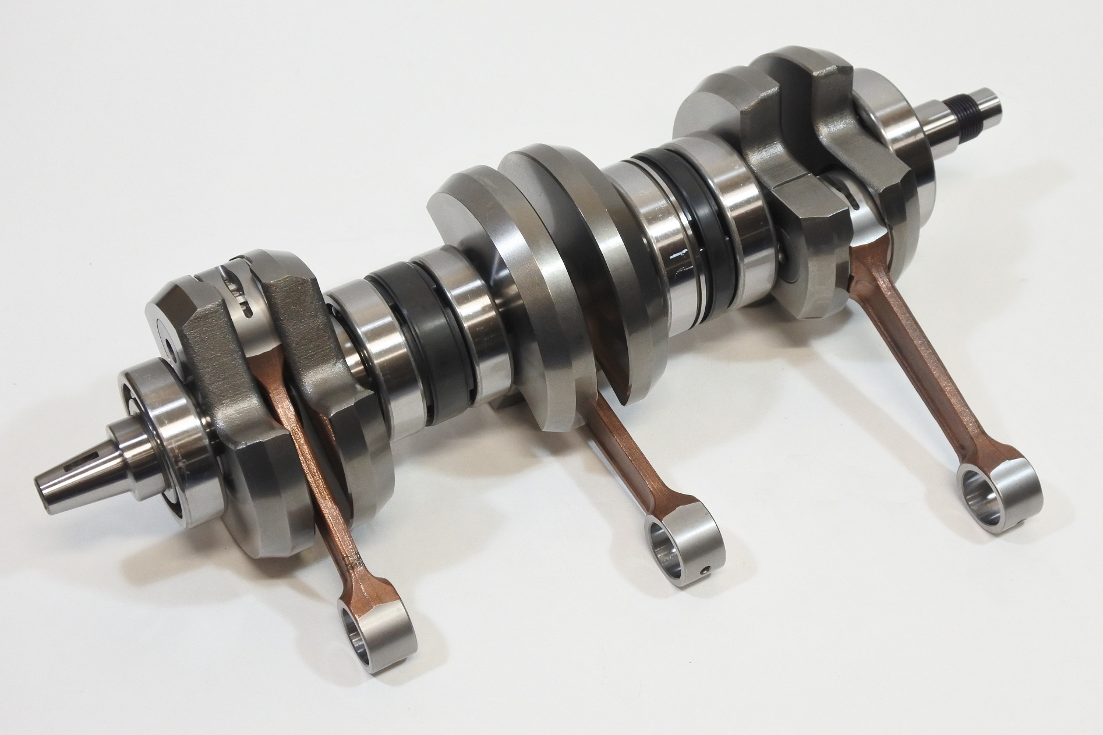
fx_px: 1440
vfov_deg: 28.6
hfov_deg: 41.9
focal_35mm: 47
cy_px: 368
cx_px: 552
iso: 800
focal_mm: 17.6
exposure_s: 1/80
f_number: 4.5
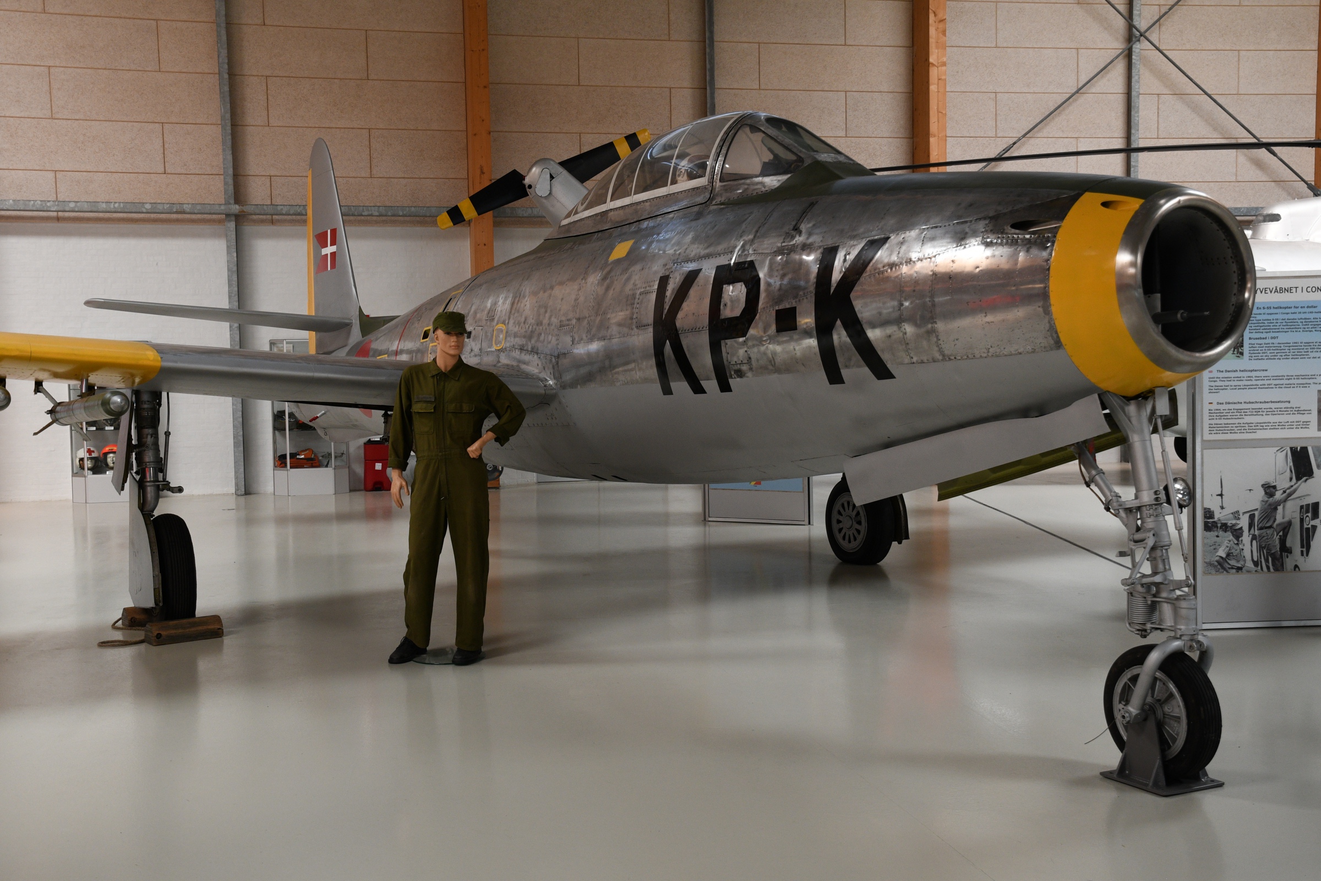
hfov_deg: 48.5
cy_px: 440
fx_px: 1468
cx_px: 660
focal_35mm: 40
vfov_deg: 33.4
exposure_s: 1/100
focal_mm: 27
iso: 640
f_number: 5
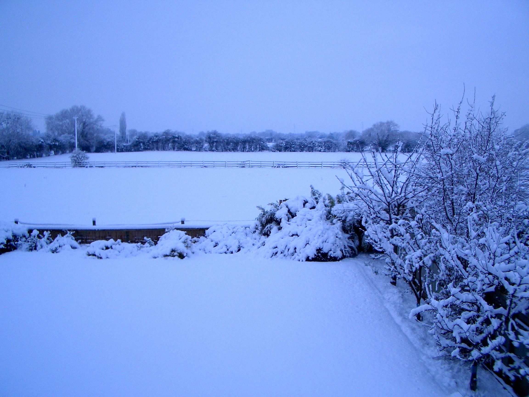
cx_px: 264
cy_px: 198
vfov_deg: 40.7
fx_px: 535
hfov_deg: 52.6
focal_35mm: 35
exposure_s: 1/500
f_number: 4.3
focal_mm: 5.8
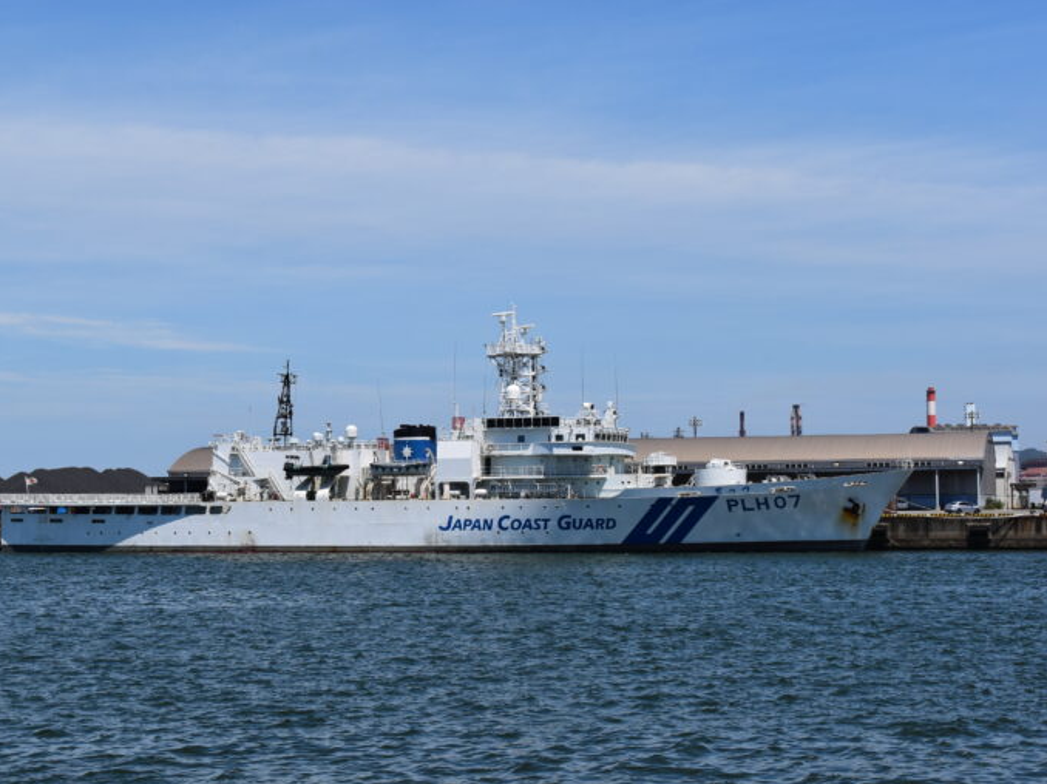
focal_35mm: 74
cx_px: 456
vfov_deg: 20.0
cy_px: 390
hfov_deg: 26.5
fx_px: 2224
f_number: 11
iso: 200
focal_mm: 45
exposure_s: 1/500
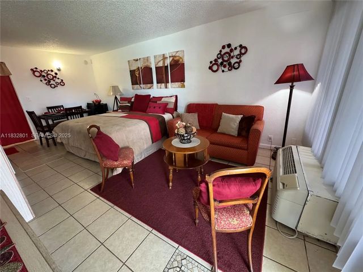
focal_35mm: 14
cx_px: 182
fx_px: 147
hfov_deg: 102.1
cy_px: 136
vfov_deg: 85.7
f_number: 2.2
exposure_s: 1/60
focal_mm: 2.22
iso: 320
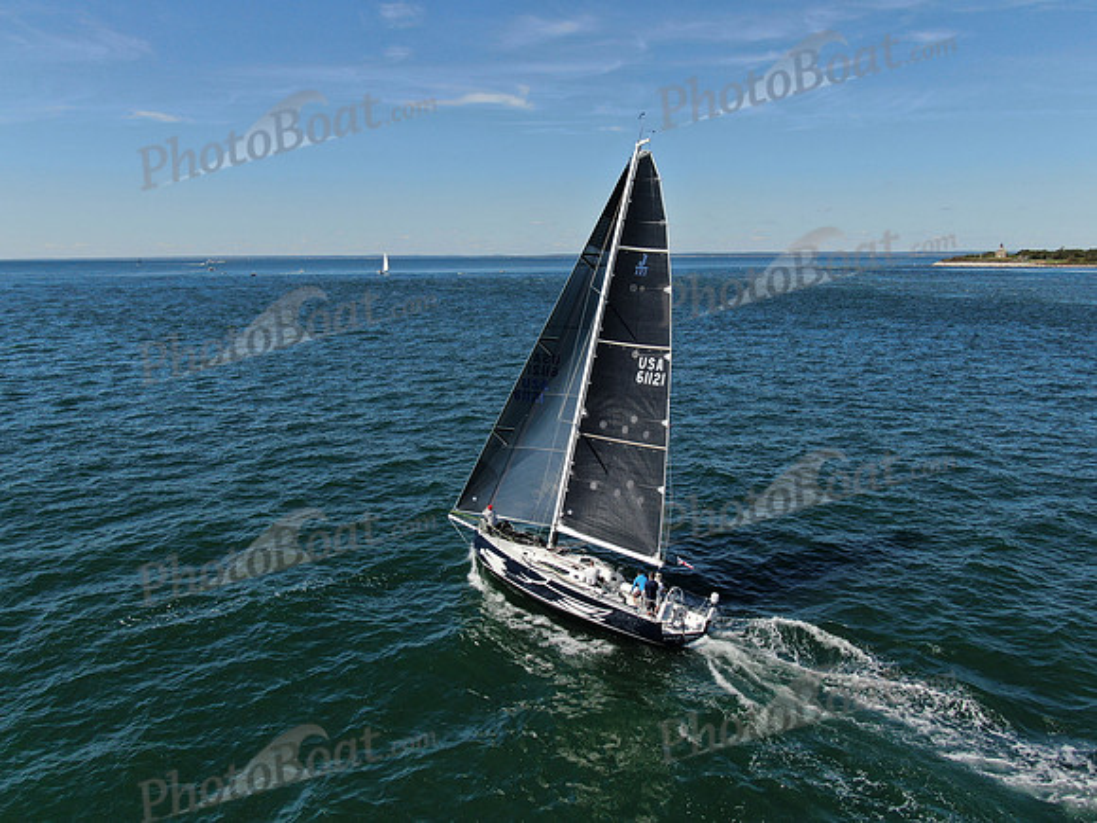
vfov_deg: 51.4
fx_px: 856
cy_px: 412
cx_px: 548
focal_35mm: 27
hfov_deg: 65.3
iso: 100
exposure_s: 1/1600
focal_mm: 4.78
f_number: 2.9
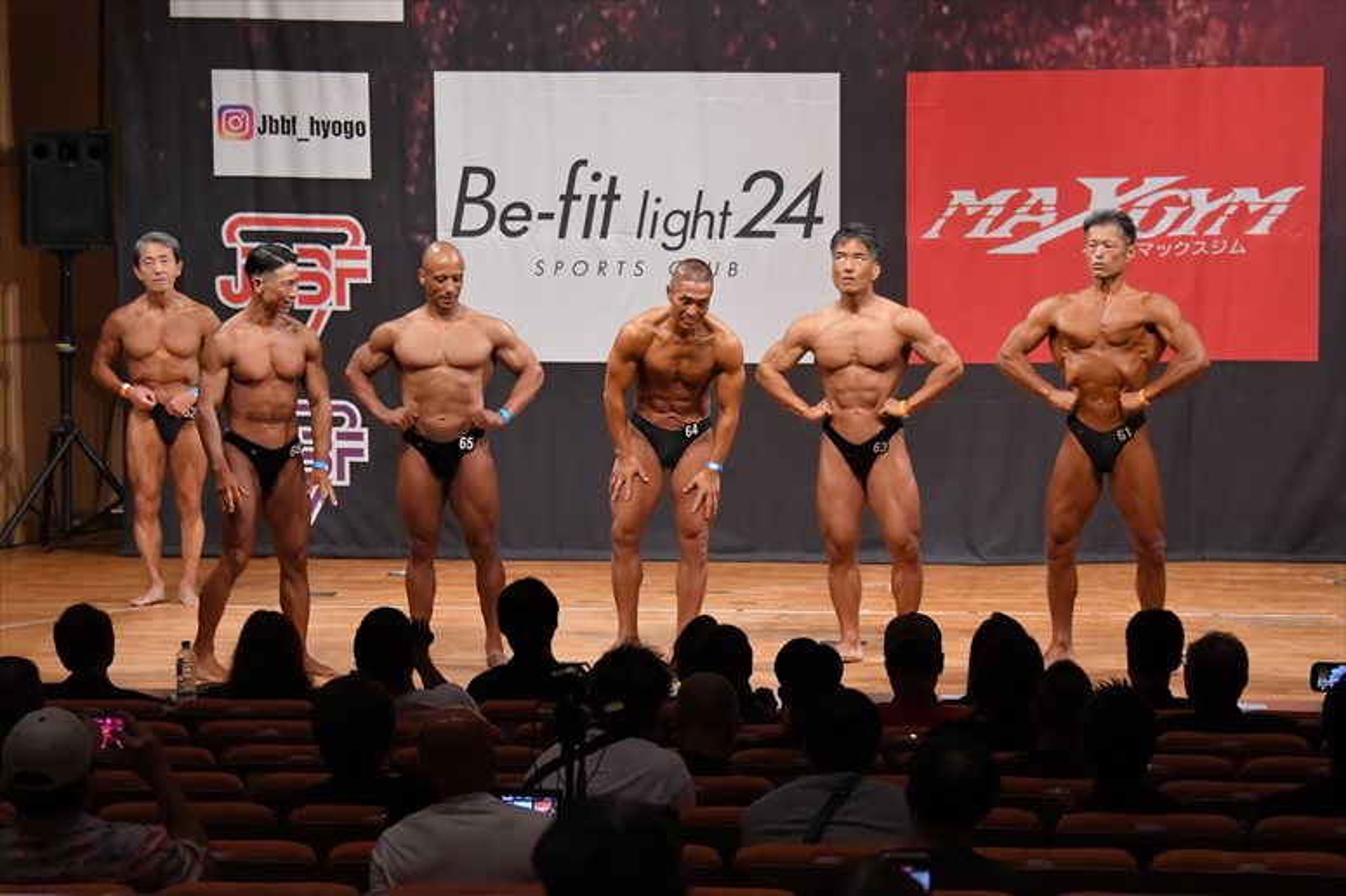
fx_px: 5494
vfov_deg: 9.3
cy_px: 448
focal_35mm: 147
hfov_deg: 14.0
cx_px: 673
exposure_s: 1/400
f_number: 5.6
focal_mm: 98
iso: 7200
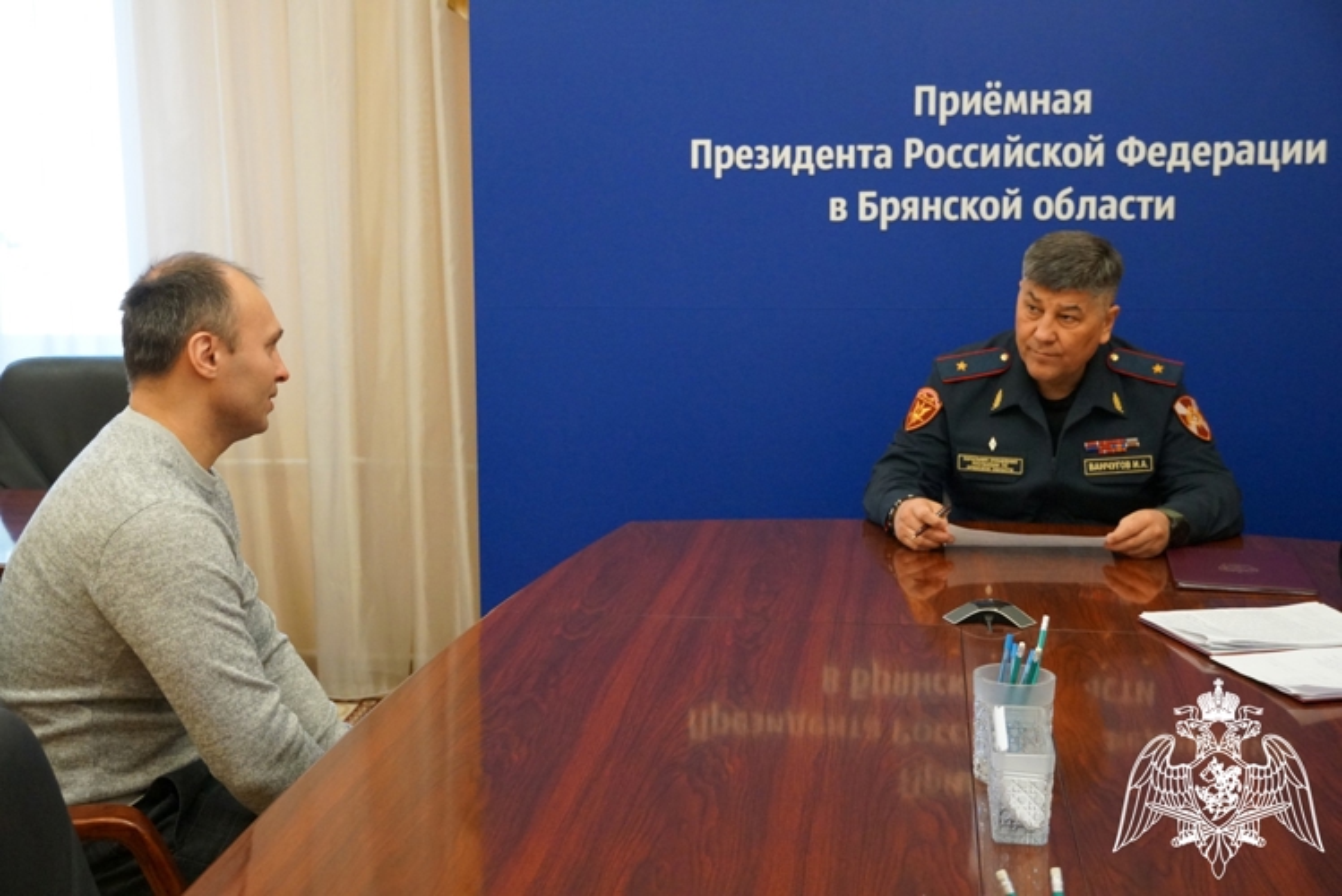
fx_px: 1902
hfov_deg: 38.9
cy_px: 448
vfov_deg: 26.5
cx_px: 671
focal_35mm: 51
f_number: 4.5
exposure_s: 1/160
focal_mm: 34
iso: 4000
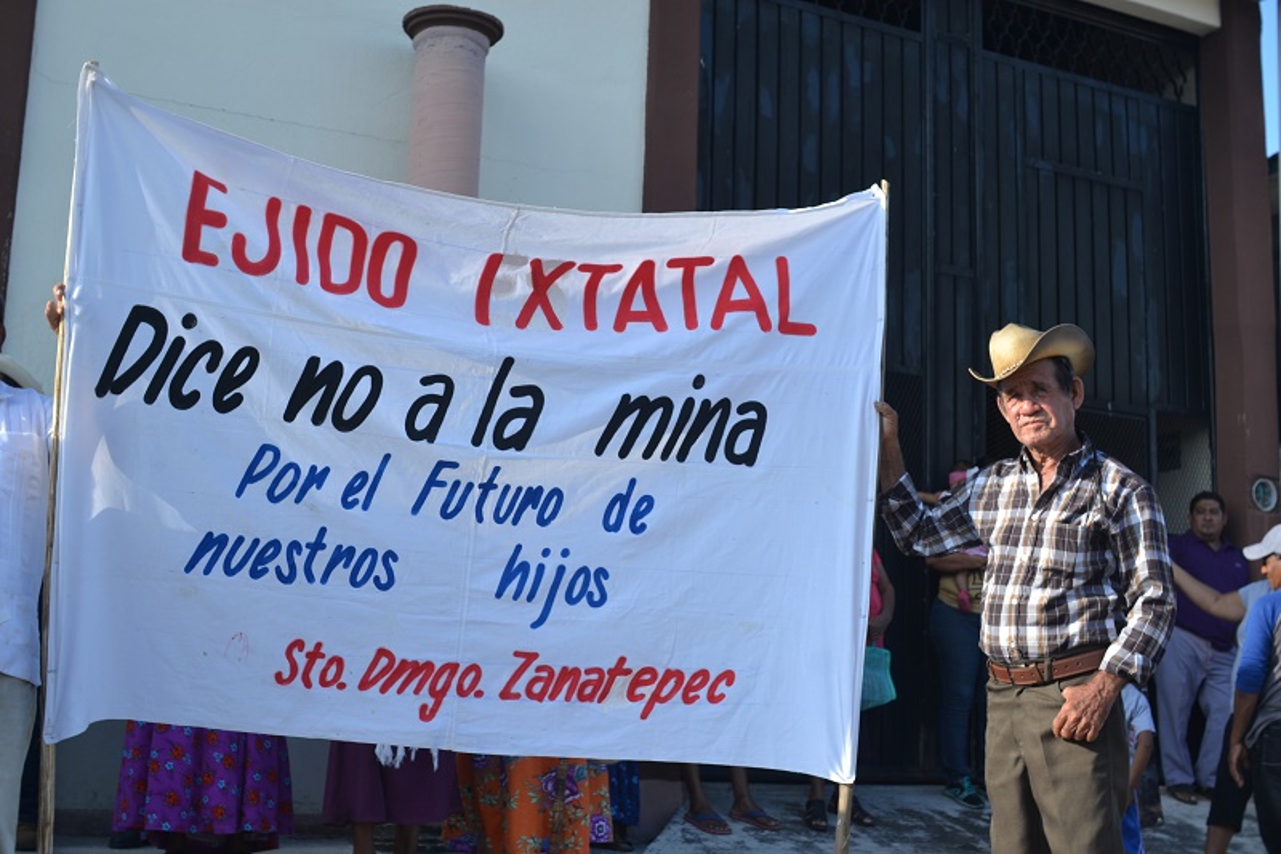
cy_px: 427
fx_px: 1601
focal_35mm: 45
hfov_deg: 43.6
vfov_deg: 29.9
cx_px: 640
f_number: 6.3
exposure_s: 1/160
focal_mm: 30
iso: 100
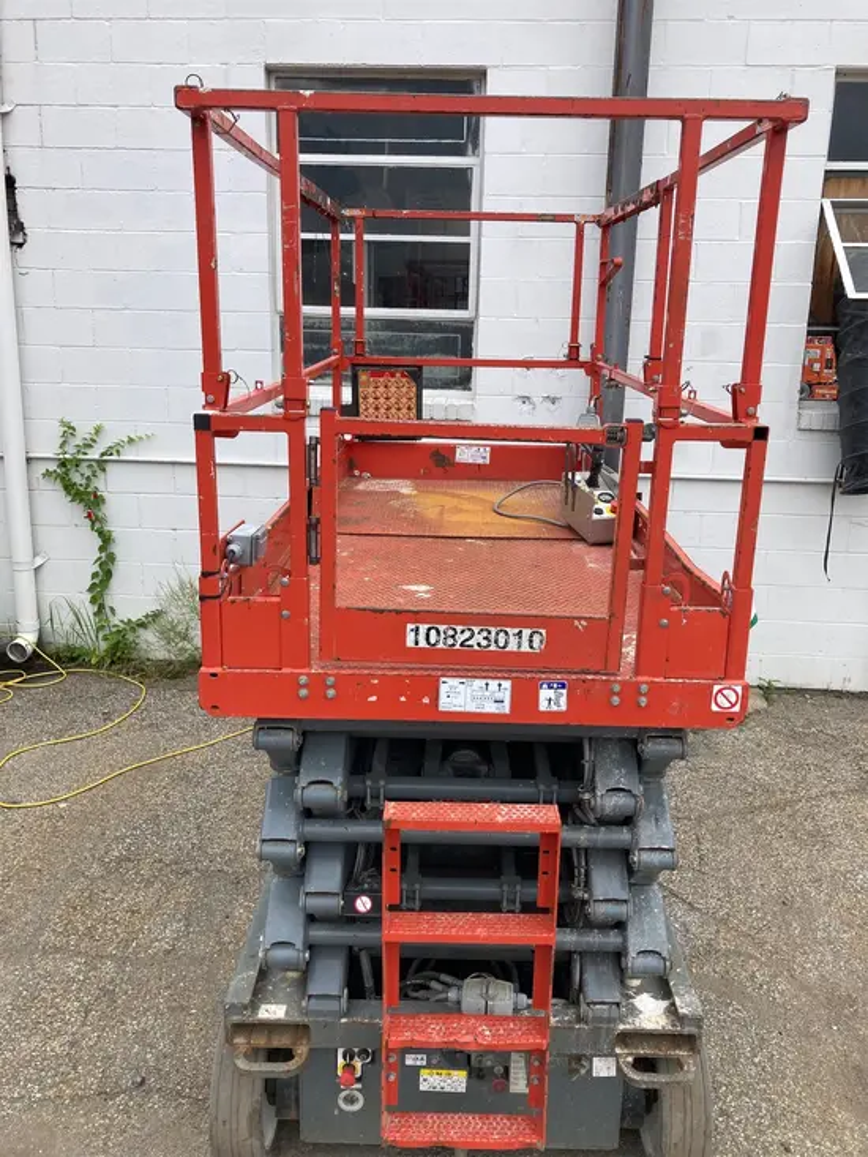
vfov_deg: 63.4
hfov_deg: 49.8
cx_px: 434
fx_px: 936
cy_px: 578
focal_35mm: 28
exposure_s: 1/600
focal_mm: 3.99
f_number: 1.8
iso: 20
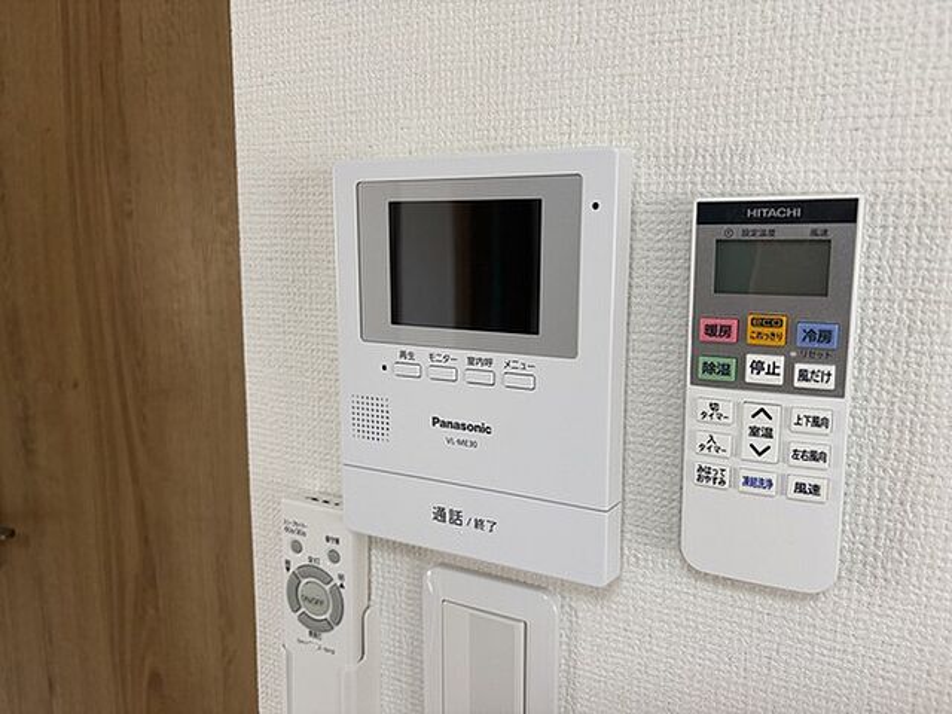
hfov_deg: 67.3
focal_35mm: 26
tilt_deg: -8.4
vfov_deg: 53.1
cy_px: 357
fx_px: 715
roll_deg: -0.2
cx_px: 476
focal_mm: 5.96
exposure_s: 1/121
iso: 80
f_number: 1.6
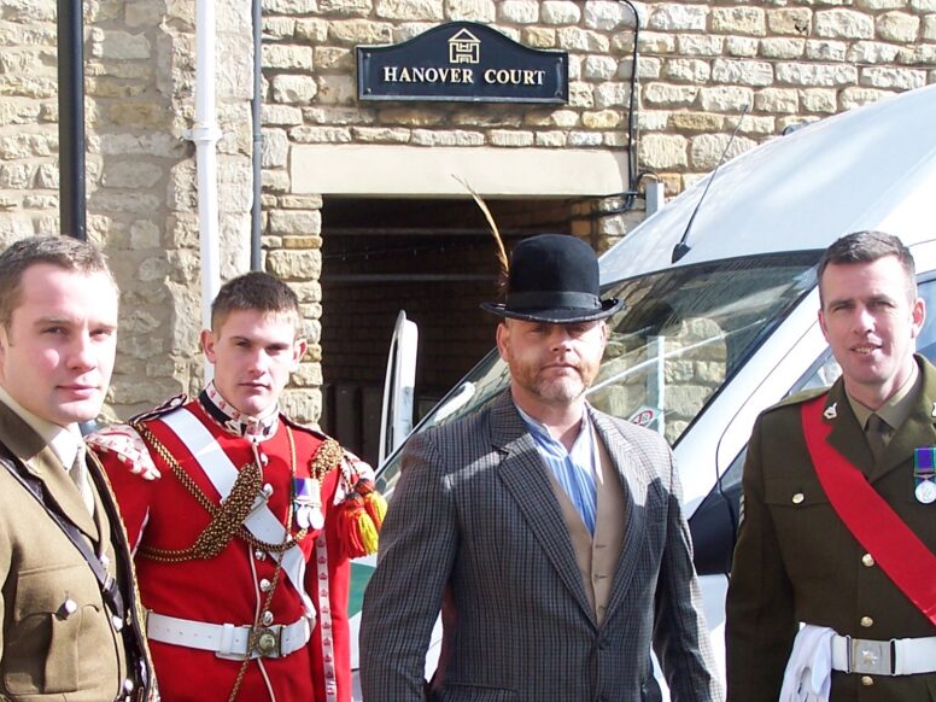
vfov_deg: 14.9
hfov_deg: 19.8
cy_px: 523
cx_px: 455
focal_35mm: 99
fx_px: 2677
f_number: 3.2
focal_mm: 10.7
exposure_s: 1/350
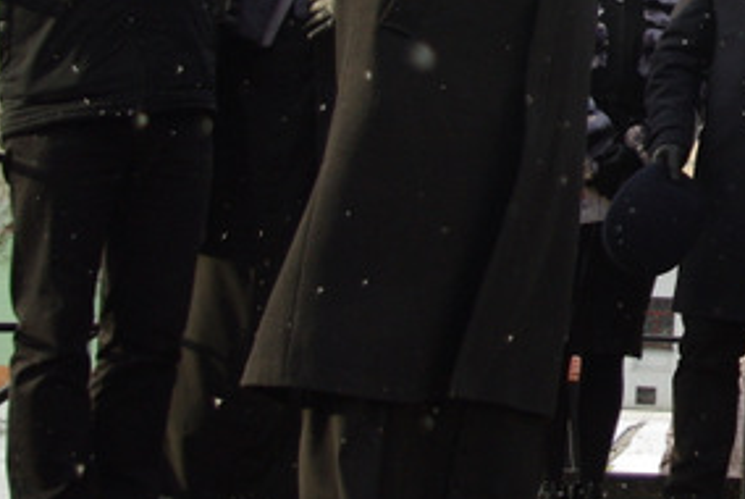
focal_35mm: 110
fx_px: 2279
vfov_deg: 12.4
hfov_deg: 17.5
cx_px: 950
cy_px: 21
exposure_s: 1/750
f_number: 4
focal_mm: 26
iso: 280
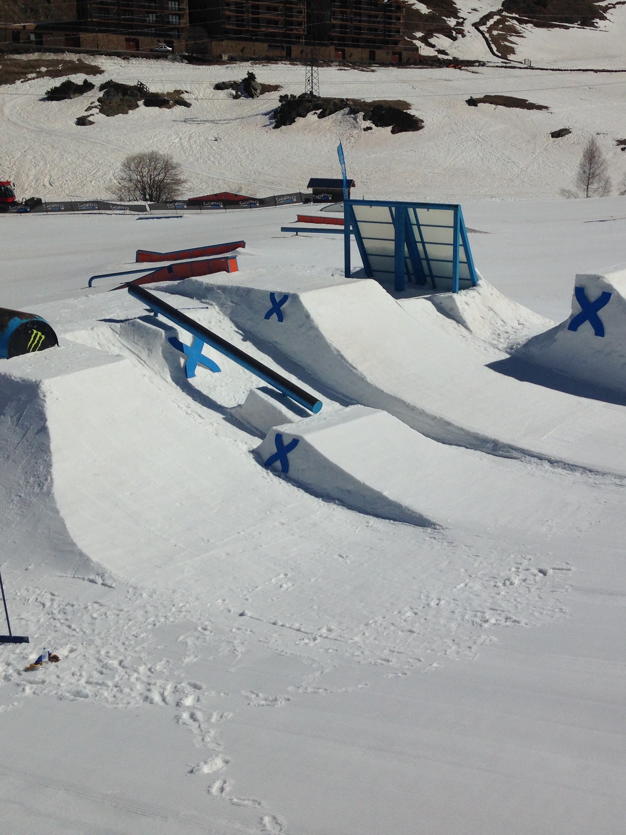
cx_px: 394
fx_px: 1085
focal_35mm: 45
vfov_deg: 42.1
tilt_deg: -16.2
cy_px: 409
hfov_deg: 32.0
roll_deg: -2.2
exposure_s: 1/9091
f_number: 2.4
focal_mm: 4.12
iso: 50
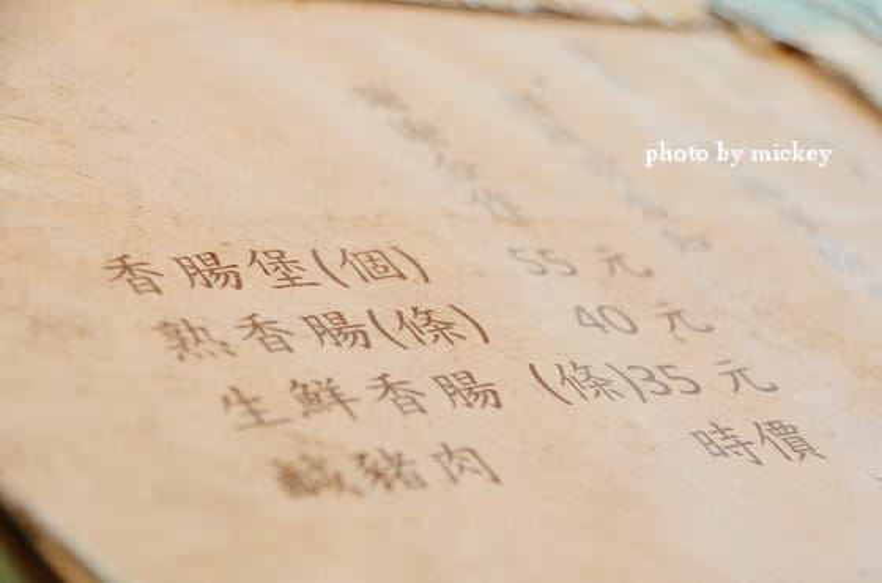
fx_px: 2858
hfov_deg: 17.5
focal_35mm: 117
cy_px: 292
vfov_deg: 11.6
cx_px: 441
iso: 800
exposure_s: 1/80
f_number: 5.6
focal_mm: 78
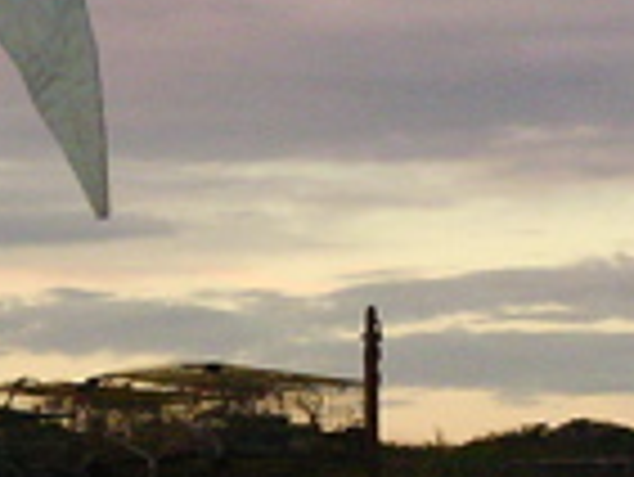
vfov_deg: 4.5
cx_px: 360
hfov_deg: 6.0
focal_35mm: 332
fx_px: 6086
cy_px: 400
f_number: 3.8
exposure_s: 1/43
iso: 200
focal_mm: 11.2
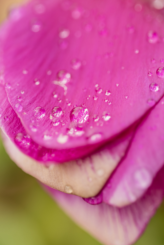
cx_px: 94
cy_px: 108
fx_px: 1475
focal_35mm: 216
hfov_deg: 6.4
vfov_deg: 9.5
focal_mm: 150
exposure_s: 1/100
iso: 100
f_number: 4.5
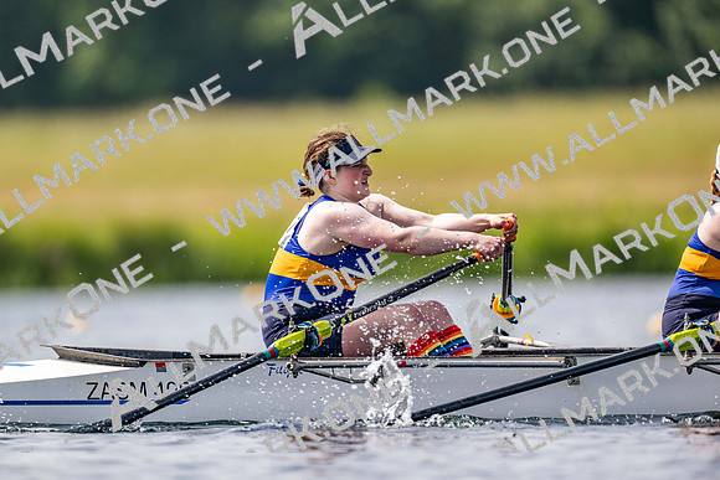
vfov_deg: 2.3
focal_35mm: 600
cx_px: 360
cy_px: 240
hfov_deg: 3.4
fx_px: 12002
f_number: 4
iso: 200
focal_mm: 600
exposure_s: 1/2500
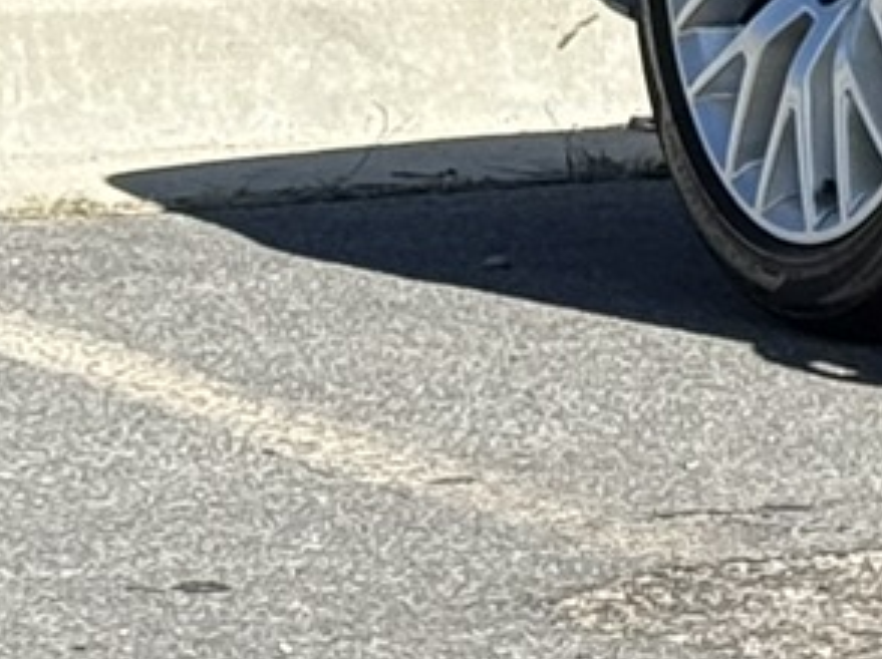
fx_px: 8551
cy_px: -196
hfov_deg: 5.4
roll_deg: -1.0
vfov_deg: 4.4
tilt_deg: -1.6
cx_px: 2971
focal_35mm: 336
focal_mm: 6.76
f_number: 1.78
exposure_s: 1/2762
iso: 64
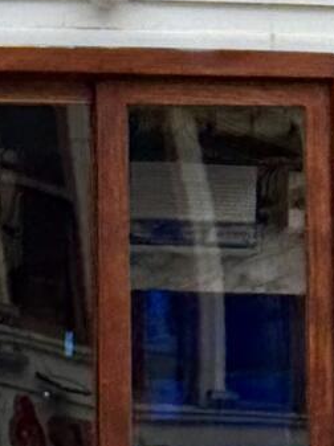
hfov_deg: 5.1
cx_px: -8
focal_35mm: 292
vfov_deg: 6.7
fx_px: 3764
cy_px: 614
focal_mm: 6.76
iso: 100
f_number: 1.78
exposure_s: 1/939
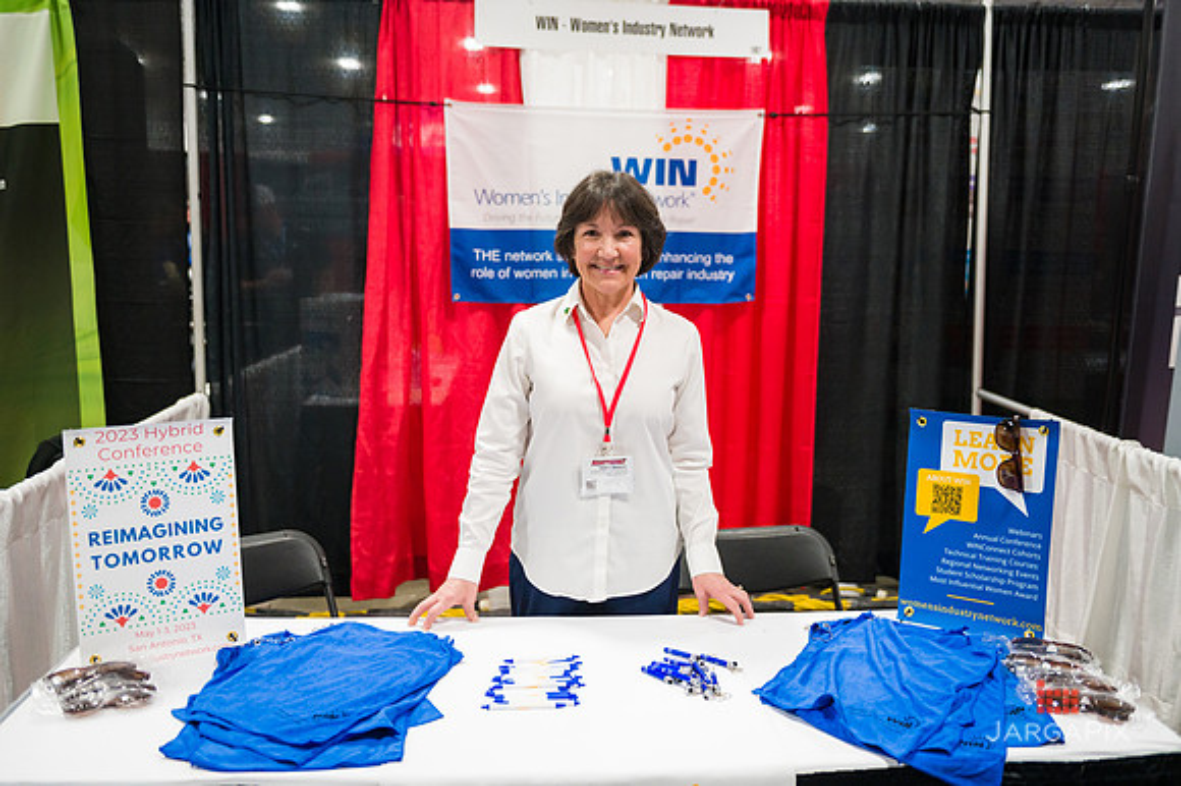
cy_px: 393
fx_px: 1049
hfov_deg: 58.7
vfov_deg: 41.1
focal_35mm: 32
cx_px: 590
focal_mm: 32
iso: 3200
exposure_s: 1/250
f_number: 3.2
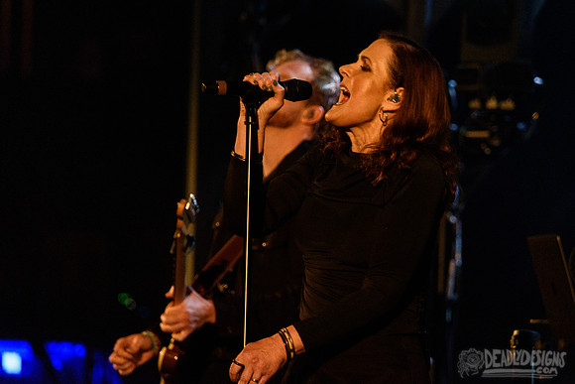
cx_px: 312
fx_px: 7861
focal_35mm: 492
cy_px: 169
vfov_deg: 2.8
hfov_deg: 4.2
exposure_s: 1/160
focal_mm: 440
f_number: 6
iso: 4000
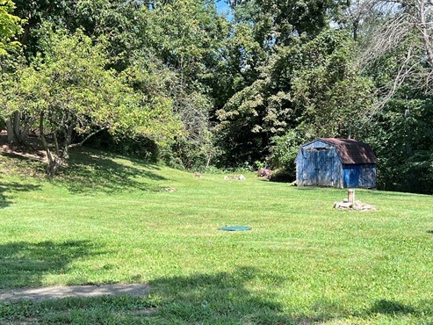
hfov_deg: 35.5
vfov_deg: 27.0
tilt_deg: -4.5
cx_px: 211
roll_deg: +0.0
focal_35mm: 54
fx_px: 676
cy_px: 191
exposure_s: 1/1377
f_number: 1.5
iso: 50
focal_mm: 5.7
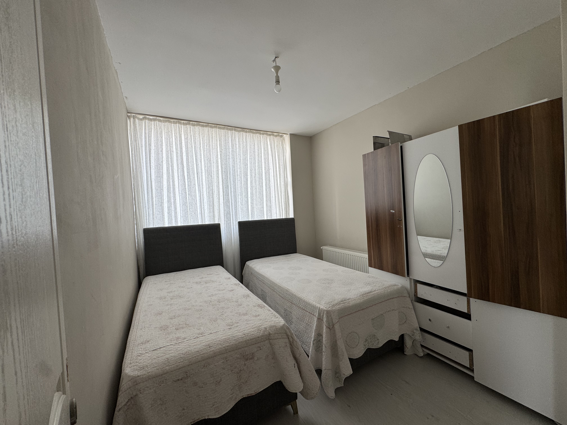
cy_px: 212
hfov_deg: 102.1
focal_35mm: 14
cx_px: 284
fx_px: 229
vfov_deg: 85.7
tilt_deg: -0.8
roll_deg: +2.5
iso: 50
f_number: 2.2
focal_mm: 2.22
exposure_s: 1/100
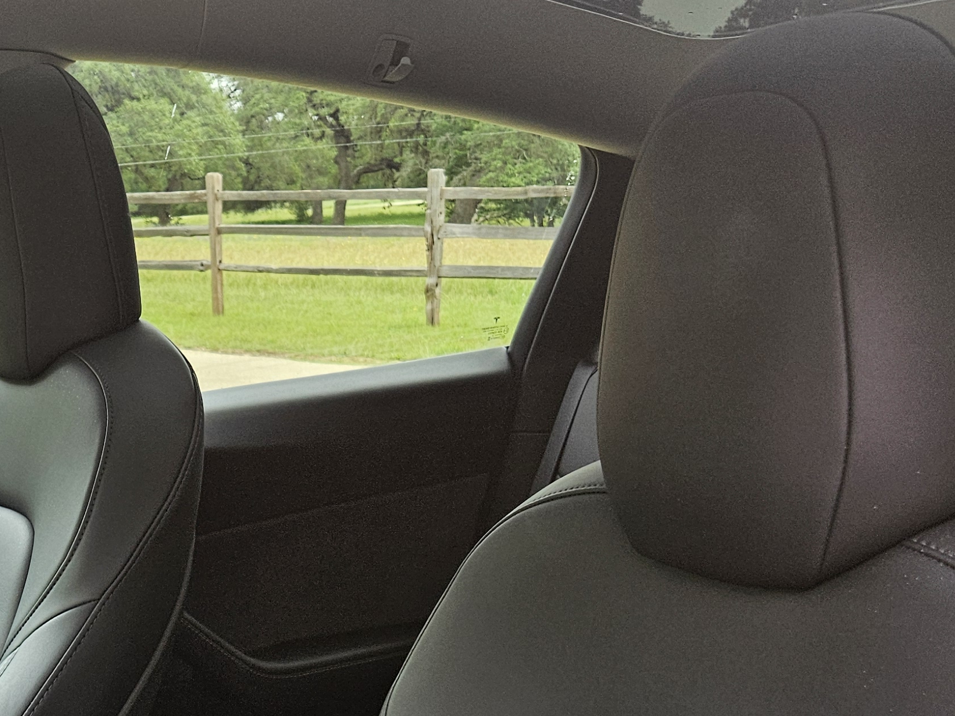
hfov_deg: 34.4
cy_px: 844
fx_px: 1517
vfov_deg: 24.3
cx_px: 281
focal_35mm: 55
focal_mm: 5.4
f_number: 1.8
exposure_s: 1/180
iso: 80
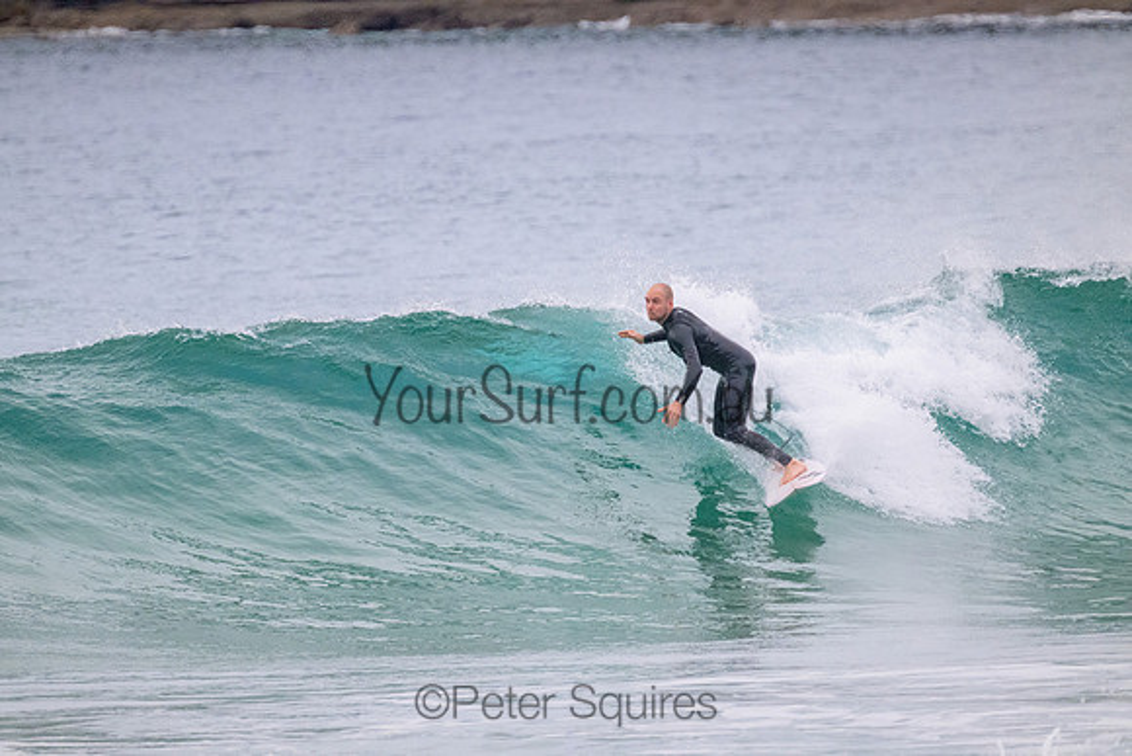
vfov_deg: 1.7
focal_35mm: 800
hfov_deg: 2.6
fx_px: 25160
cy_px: 378
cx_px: 566
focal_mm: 800
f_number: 11
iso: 4500
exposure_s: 1/1250
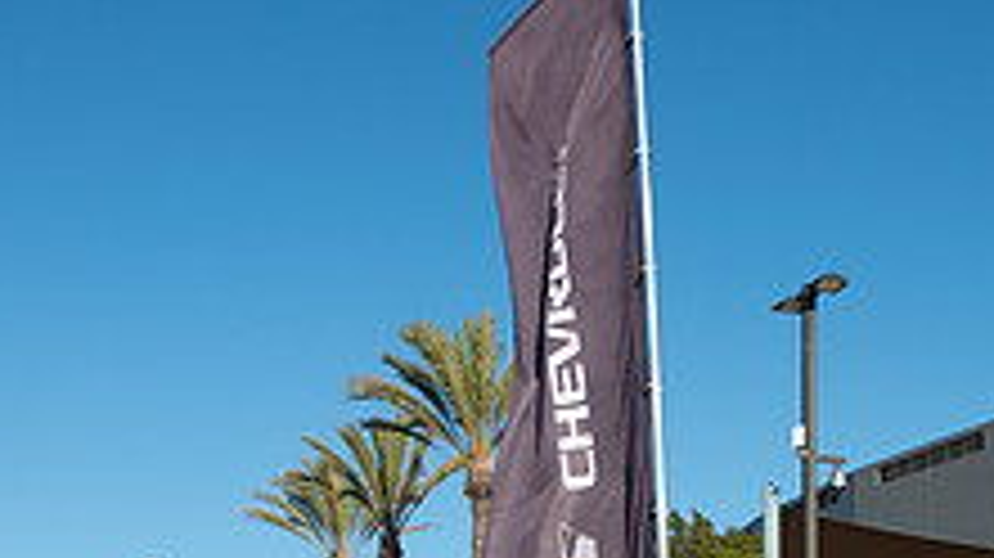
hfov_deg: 31.6
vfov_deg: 17.3
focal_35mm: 66
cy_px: 686
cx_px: 670
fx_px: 1739
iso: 200
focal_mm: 24
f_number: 4
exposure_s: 1/2500
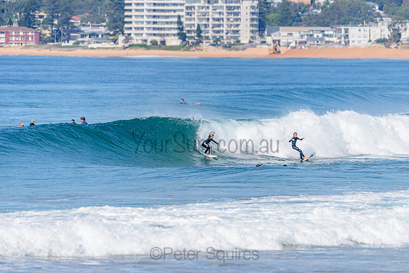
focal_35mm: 500
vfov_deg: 2.8
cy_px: 136
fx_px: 5682
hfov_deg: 4.1
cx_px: 204
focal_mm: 500
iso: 125
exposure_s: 1/2000
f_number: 5.6
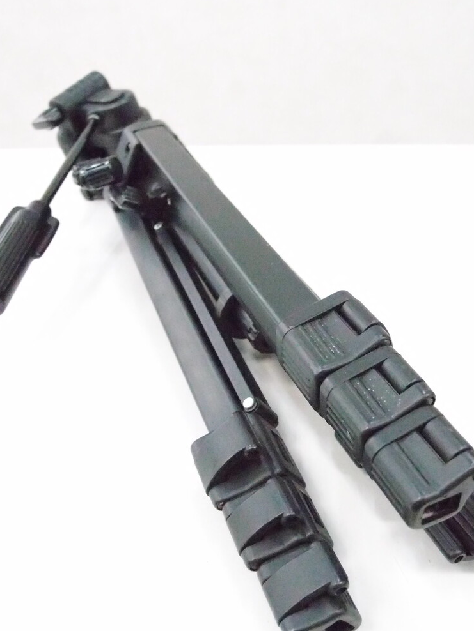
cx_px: 239
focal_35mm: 34
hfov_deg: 41.8
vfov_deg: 53.9
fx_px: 621
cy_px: 335
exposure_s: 1/2000
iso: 2500
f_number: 1.8
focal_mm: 6
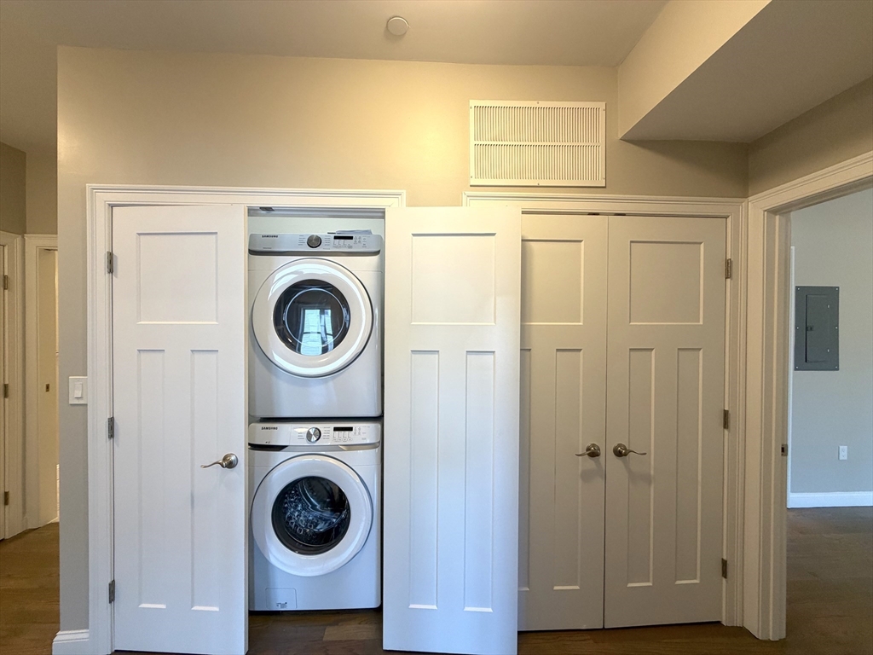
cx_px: 436
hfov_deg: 102.1
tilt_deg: -0.7
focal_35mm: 14
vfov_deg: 85.7
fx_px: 353
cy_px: 328
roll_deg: -0.2
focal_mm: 2.22
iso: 160
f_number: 2.2
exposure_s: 1/60
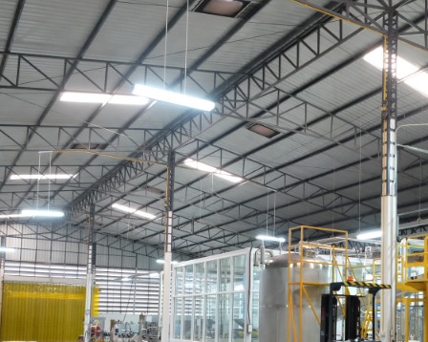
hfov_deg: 40.4
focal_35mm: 44
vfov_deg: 33.1
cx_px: 340
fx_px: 557
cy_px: 278
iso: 3200
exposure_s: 1/30
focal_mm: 14
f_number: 4
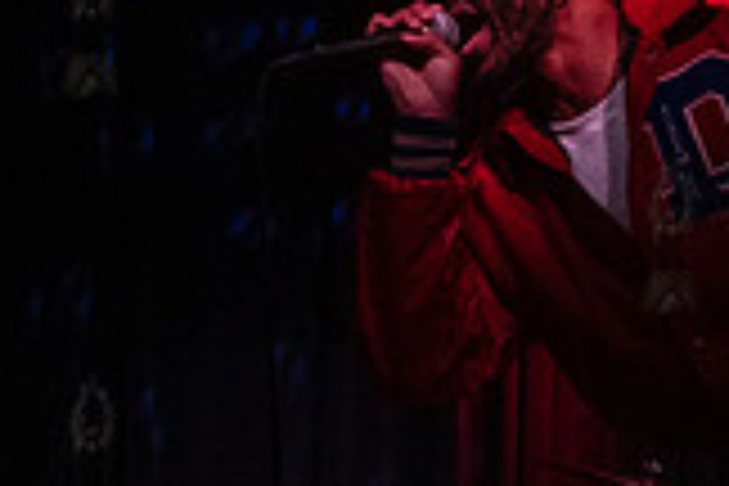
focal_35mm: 86
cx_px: 666
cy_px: 234
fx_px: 1741
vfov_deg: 15.9
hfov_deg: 23.0
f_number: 5
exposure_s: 1/160
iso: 12800
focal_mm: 24
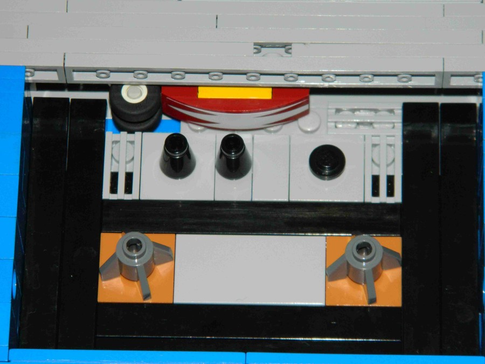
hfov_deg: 9.0
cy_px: 182
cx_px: 242
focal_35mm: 221
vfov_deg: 6.7
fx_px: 3096
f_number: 5.4
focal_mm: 39.7
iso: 200
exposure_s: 1/80
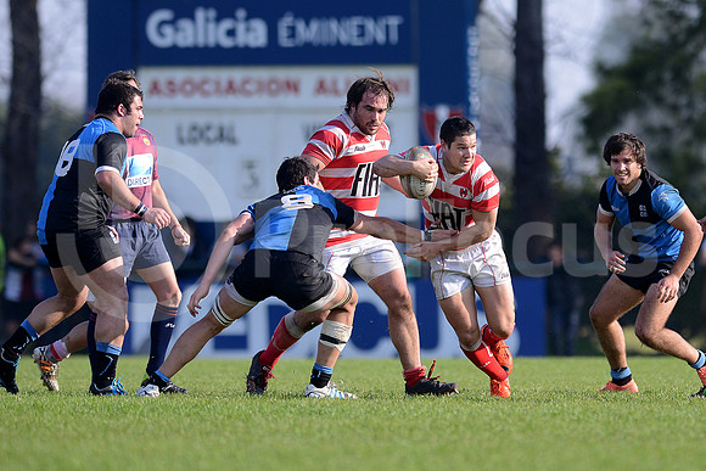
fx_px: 8238
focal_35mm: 420
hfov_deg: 4.9
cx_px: 353
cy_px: 236
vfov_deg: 3.3
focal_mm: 420
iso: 560
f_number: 4
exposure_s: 1/2000
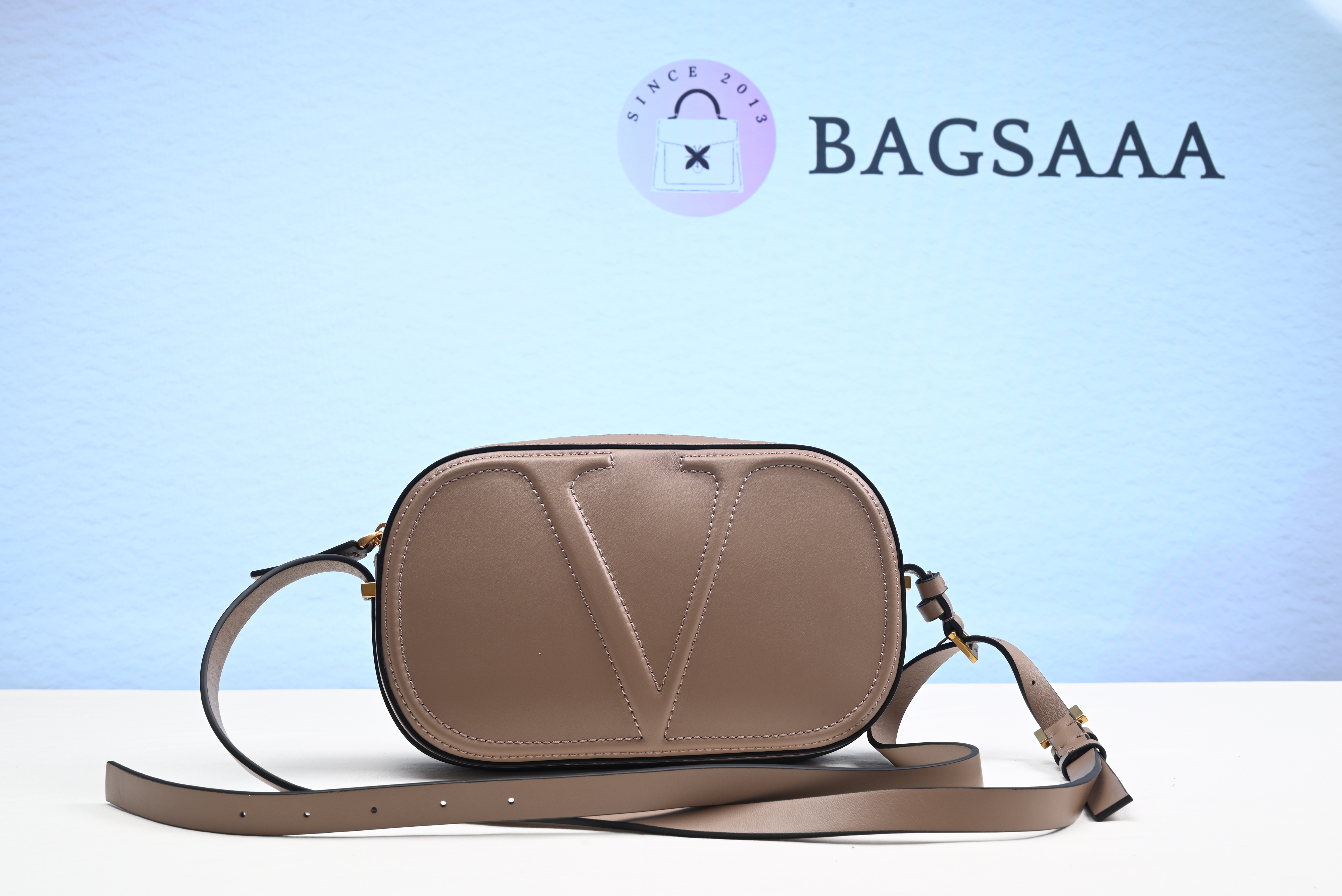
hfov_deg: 49.5
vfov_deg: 34.2
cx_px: 671
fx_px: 1454
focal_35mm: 39
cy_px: 448
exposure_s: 1/2
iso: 100
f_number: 16
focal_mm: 39
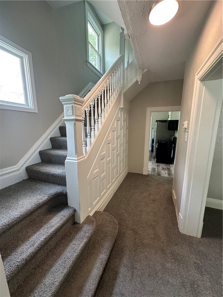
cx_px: 112
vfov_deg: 102.1
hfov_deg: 85.7
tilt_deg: -10.9
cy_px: 148
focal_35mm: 14
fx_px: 120
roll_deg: +0.2
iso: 160
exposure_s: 1/120
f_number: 2.2
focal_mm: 2.22
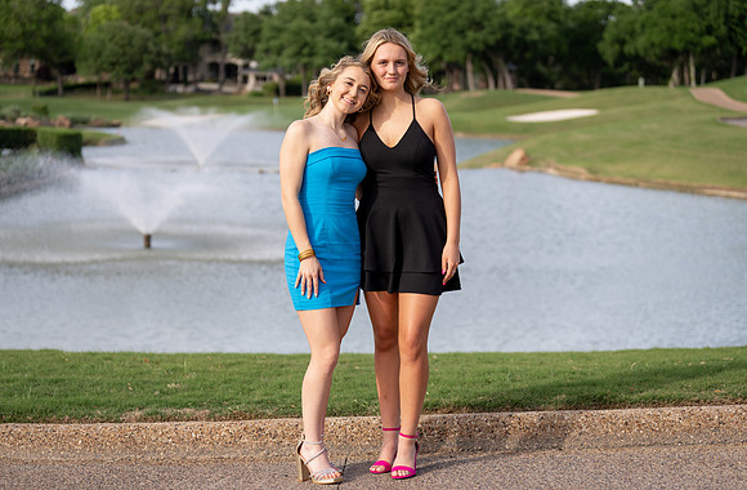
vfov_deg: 17.9
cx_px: 382
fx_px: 1558
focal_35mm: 75
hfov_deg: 27.0
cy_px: 242
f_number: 2.8
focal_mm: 70
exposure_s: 1/1000
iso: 100
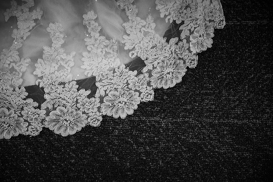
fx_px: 440
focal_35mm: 58
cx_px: 136
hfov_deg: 34.5
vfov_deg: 23.4
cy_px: 91
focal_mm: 58
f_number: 2.8
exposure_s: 1/200
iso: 800
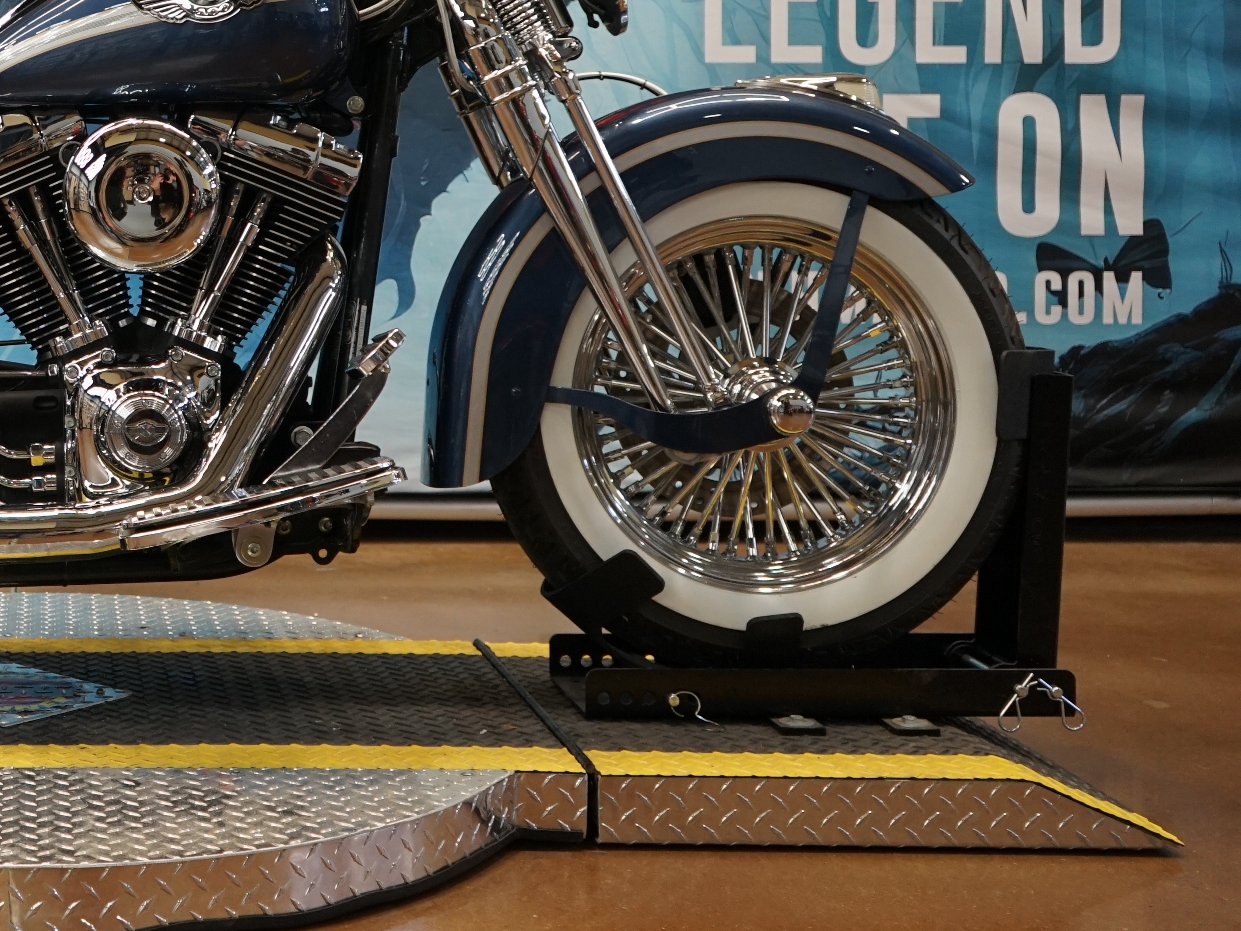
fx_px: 2115
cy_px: 155
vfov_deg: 24.3
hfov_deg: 30.2
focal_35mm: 59
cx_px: -32
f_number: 4
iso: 800
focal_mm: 29
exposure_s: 1/160
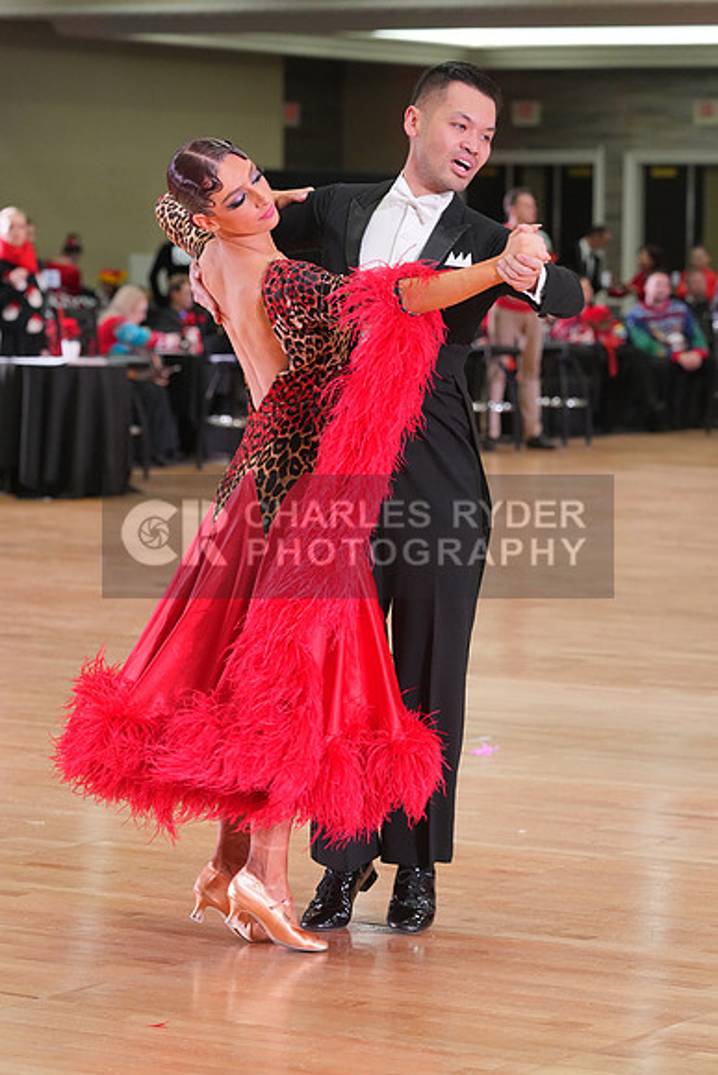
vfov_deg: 15.6
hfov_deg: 10.5
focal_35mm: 131
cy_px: 538
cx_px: 359
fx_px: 3916
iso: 3200
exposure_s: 1/200
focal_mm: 131
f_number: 5.6
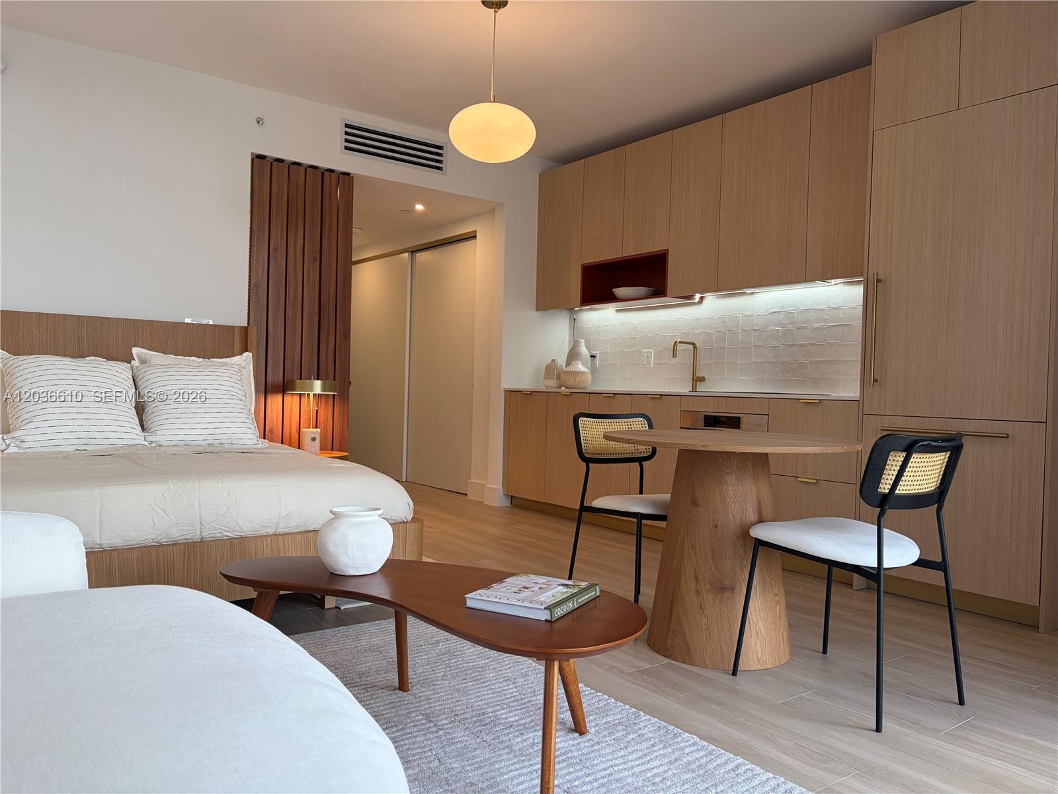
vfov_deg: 53.1
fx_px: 795
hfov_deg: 67.3
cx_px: 529
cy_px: 397
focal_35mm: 26
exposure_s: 1/120
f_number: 1.6
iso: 100
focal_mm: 5.96
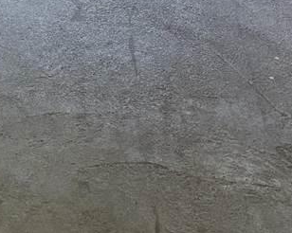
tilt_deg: -9.9
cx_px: -210
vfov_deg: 7.1
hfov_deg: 9.7
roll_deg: -0.6
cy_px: -521
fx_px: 1641
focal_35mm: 190
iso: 50
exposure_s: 1/452
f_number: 1.6
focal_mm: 5.96
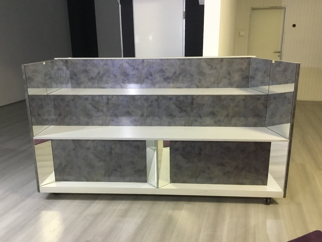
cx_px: 157
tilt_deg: -16.0
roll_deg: +1.2
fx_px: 298
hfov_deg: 56.8
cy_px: 122
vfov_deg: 44.2
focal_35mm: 32
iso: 250
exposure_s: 1/17
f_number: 2.4
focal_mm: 3.3
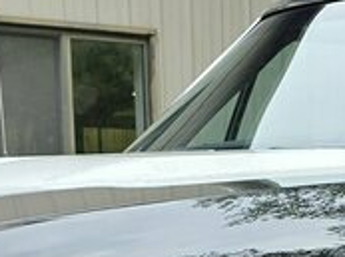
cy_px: 602
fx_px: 1591
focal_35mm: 160
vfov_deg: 8.5
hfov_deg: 12.3
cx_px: 307
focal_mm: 6.3
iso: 80
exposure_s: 1/1297
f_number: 1.7
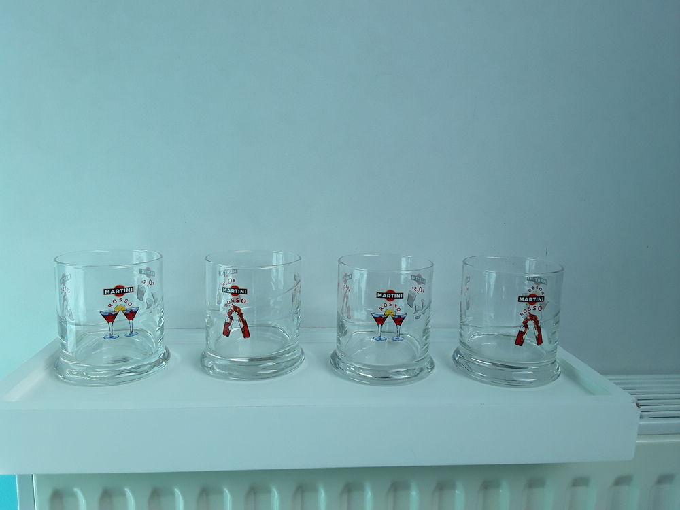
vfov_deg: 51.4
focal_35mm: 27
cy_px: 255
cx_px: 340
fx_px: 530
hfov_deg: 65.3
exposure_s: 1/315
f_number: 1.9
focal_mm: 2.91
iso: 40
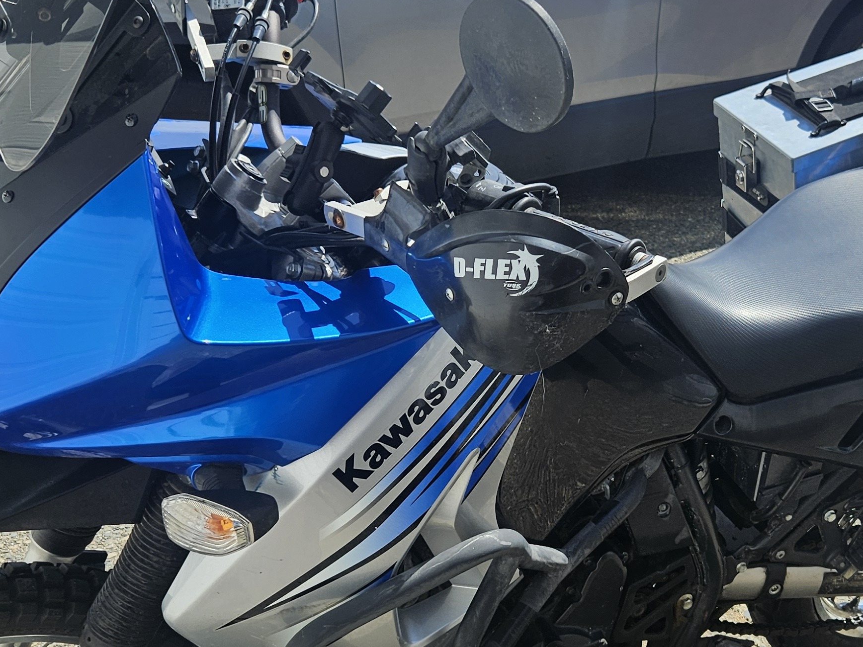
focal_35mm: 53
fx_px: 1321
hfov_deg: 35.8
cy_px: 399
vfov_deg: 27.4
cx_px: 572
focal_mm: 5.4
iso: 25
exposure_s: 1/1714
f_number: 1.8
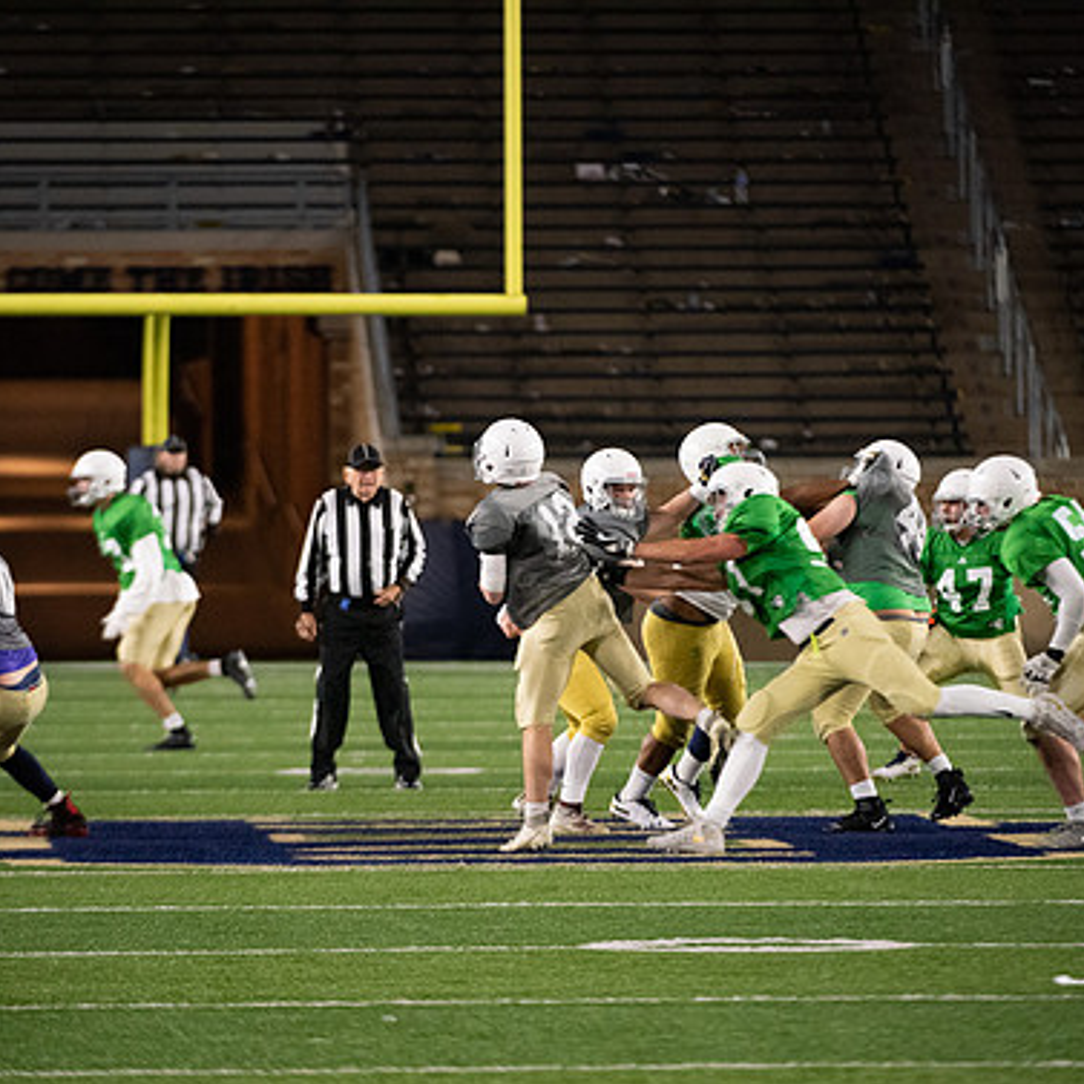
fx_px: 13888
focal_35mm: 392
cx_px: 503
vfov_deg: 4.5
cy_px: 554
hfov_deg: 4.5
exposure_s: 1/500
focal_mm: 300
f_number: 4
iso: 5000
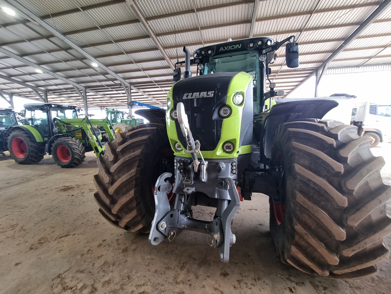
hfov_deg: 106.2
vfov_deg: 89.9
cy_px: 147
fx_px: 147
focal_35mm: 13
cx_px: 196
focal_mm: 2.2
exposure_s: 1/50
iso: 200
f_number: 2.2
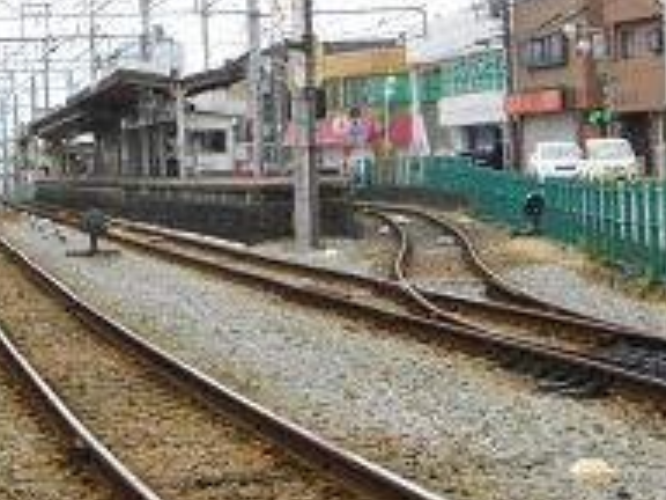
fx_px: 3001
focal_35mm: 156
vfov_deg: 9.5
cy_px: 108
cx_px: 186
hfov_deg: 12.6
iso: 100
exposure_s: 1/320
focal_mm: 13.7
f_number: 4.6
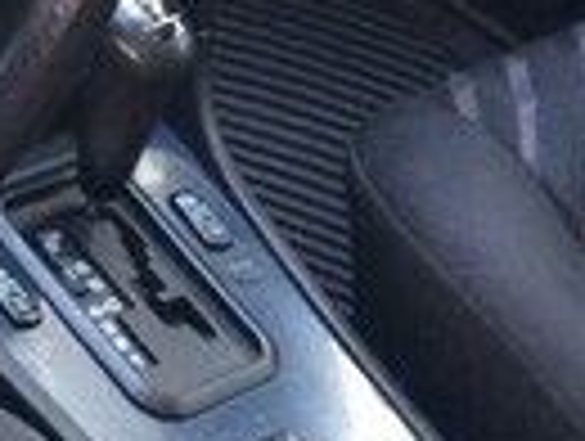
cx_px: -405
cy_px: -151
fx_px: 2489
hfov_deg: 12.4
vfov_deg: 9.9
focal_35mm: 147
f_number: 2.2
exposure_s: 1/33
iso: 160
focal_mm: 4.15
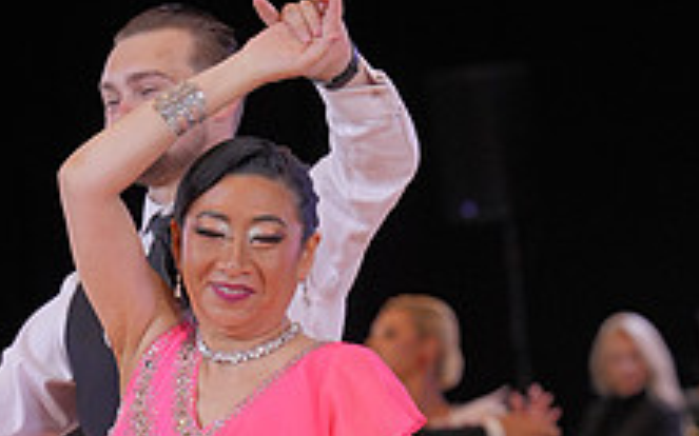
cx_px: 232
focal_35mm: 286
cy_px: 654
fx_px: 5447
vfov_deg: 4.6
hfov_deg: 7.3
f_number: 3.5
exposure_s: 1/500
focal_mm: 107
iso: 1600
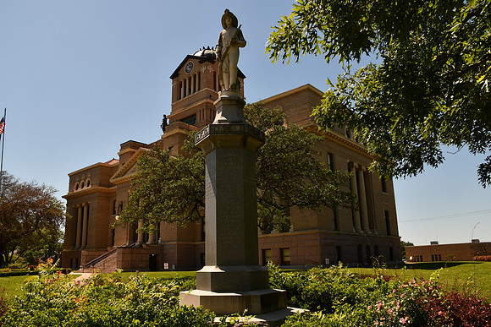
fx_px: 368
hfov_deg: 67.4
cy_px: 164
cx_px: 246
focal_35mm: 27
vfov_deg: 48.0
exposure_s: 1/125
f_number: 11
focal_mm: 18
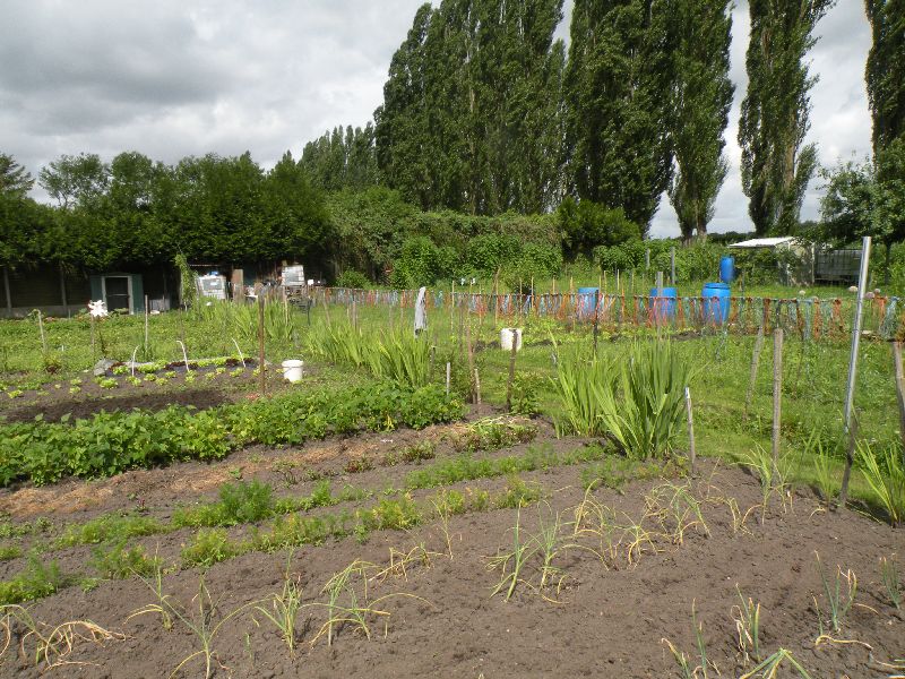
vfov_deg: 51.4
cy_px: 340
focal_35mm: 27
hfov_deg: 65.3
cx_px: 452
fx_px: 706
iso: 100
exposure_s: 1/250
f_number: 8
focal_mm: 4.7
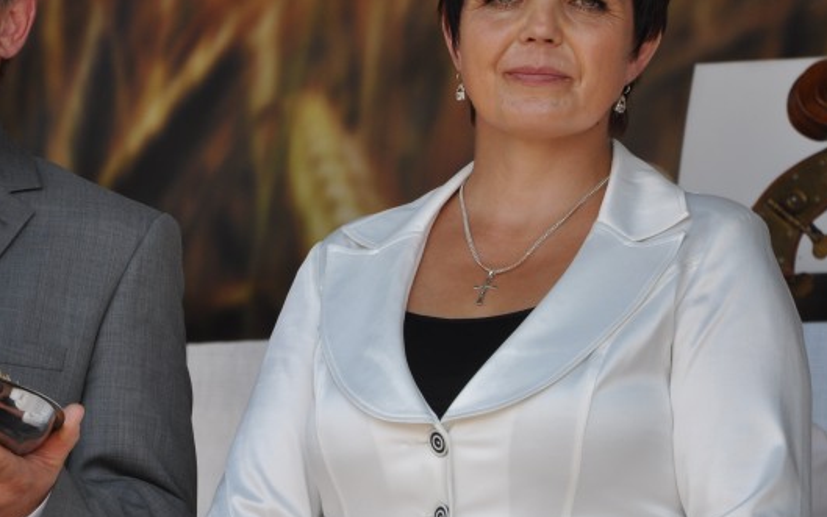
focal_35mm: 303
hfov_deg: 6.9
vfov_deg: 4.3
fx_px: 6830
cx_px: 155
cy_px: 292
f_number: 8
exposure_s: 1/250
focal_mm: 105
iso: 200
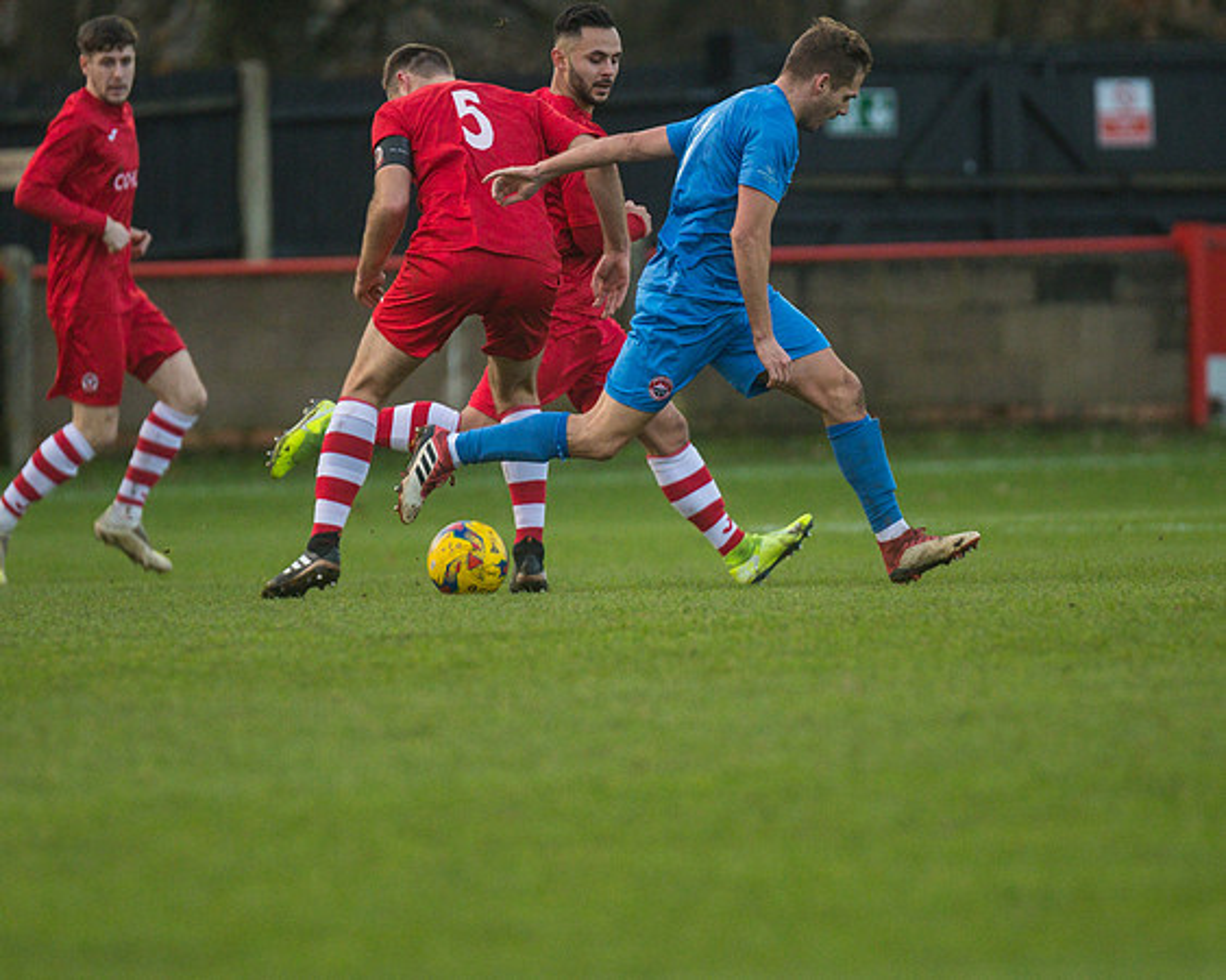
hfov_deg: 3.5
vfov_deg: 2.8
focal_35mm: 549
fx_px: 19930
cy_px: 459
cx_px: 614
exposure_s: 1/2000
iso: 2000
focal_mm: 300
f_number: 2.8
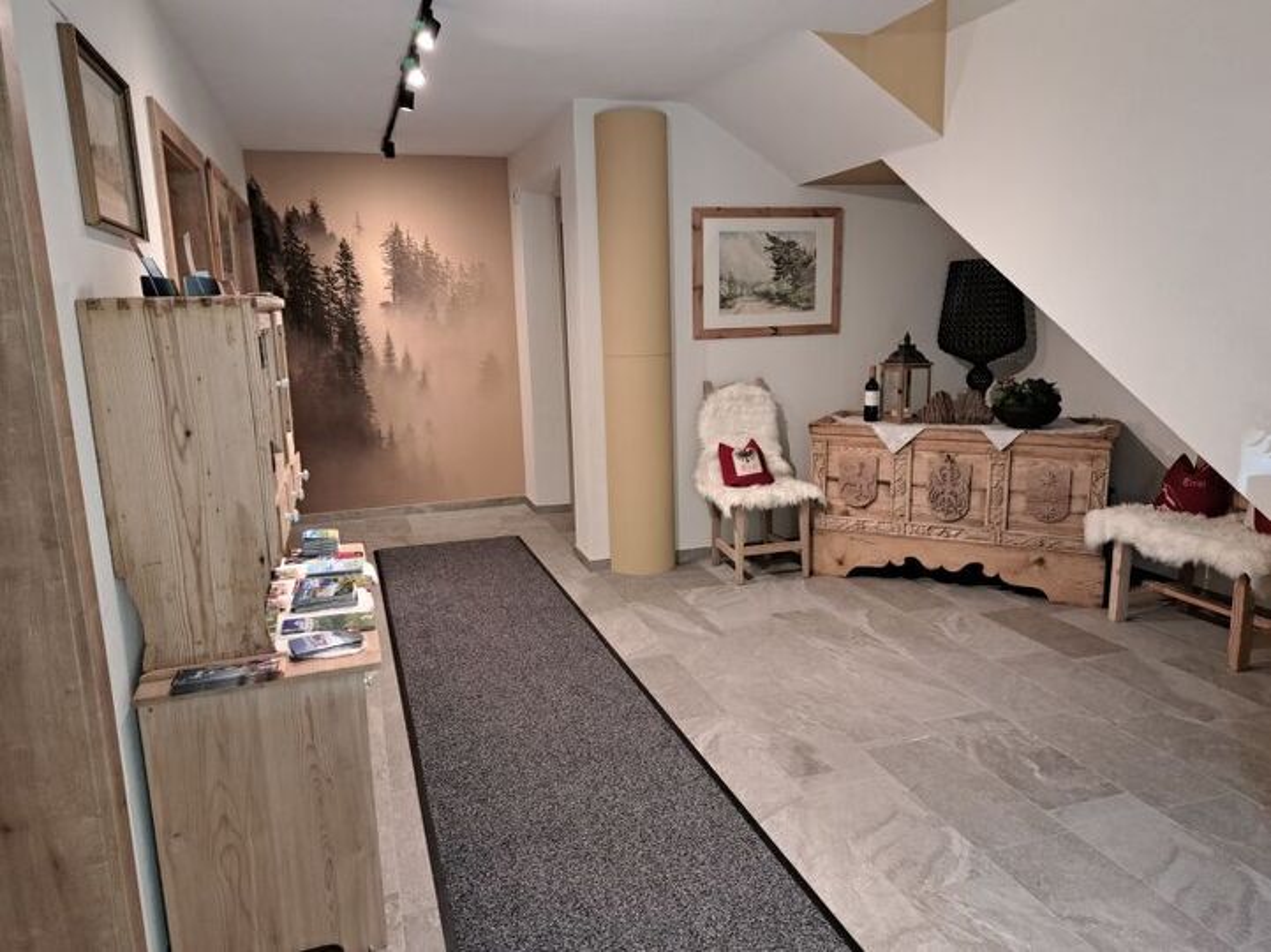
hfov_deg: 71.6
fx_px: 881
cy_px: 476
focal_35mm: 24
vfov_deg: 56.8
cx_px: 636
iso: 320
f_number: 1.8
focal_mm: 5.23
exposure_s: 1/50
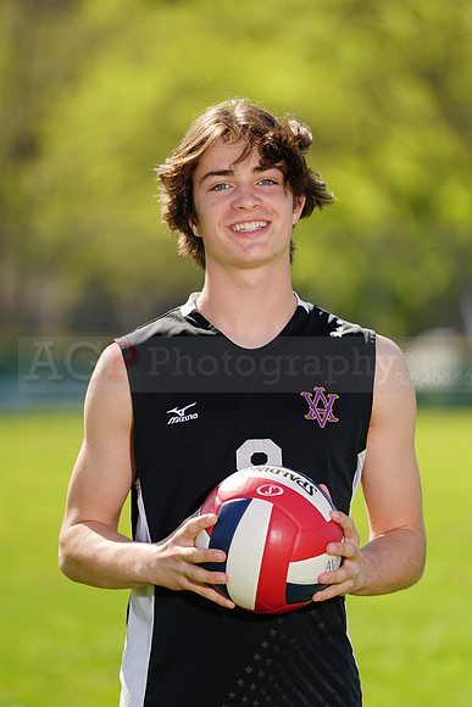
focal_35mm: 367
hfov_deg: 3.7
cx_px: 236
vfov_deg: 5.6
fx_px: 7213
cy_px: 354
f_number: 6.3
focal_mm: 367
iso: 64
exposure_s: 1/200
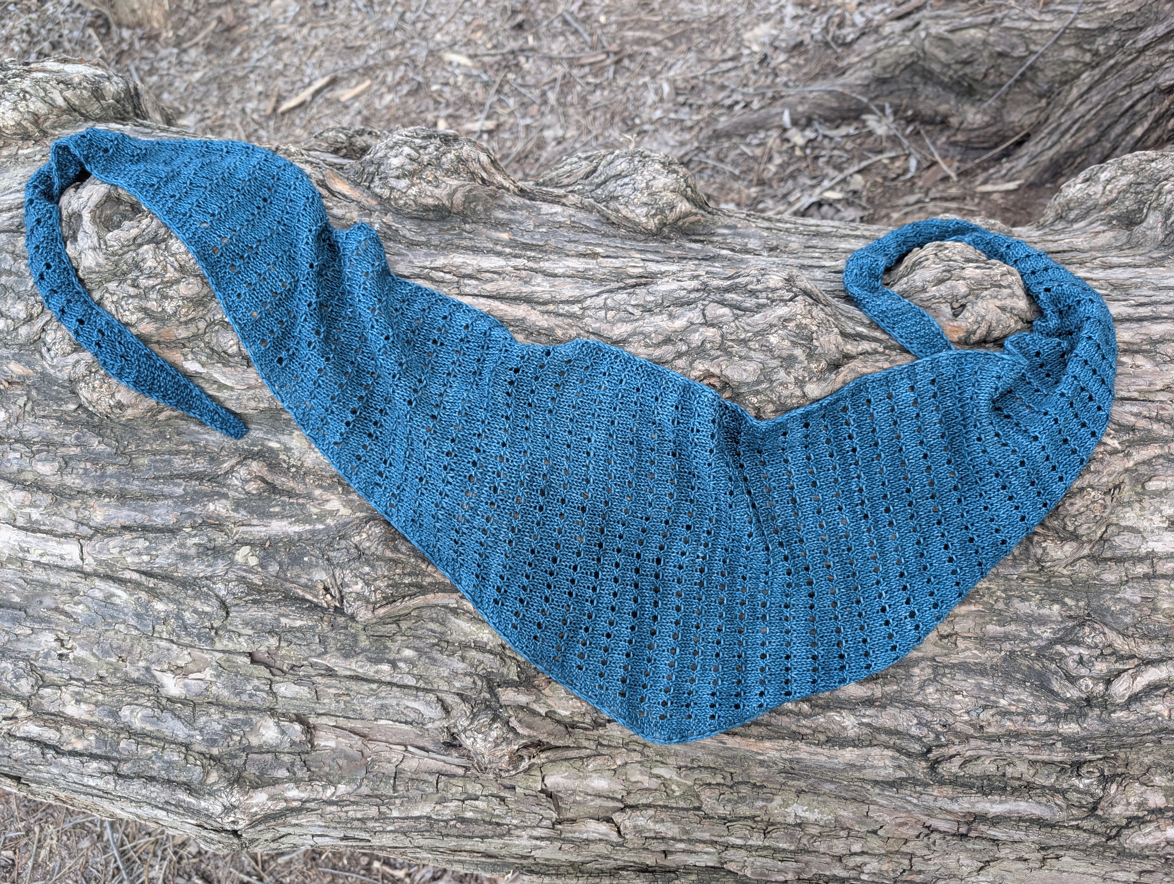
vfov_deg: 56.9
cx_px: 587
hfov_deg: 71.5
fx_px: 815
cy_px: 442
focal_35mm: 24
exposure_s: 1/54
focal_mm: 6.9
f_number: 1.68
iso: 36
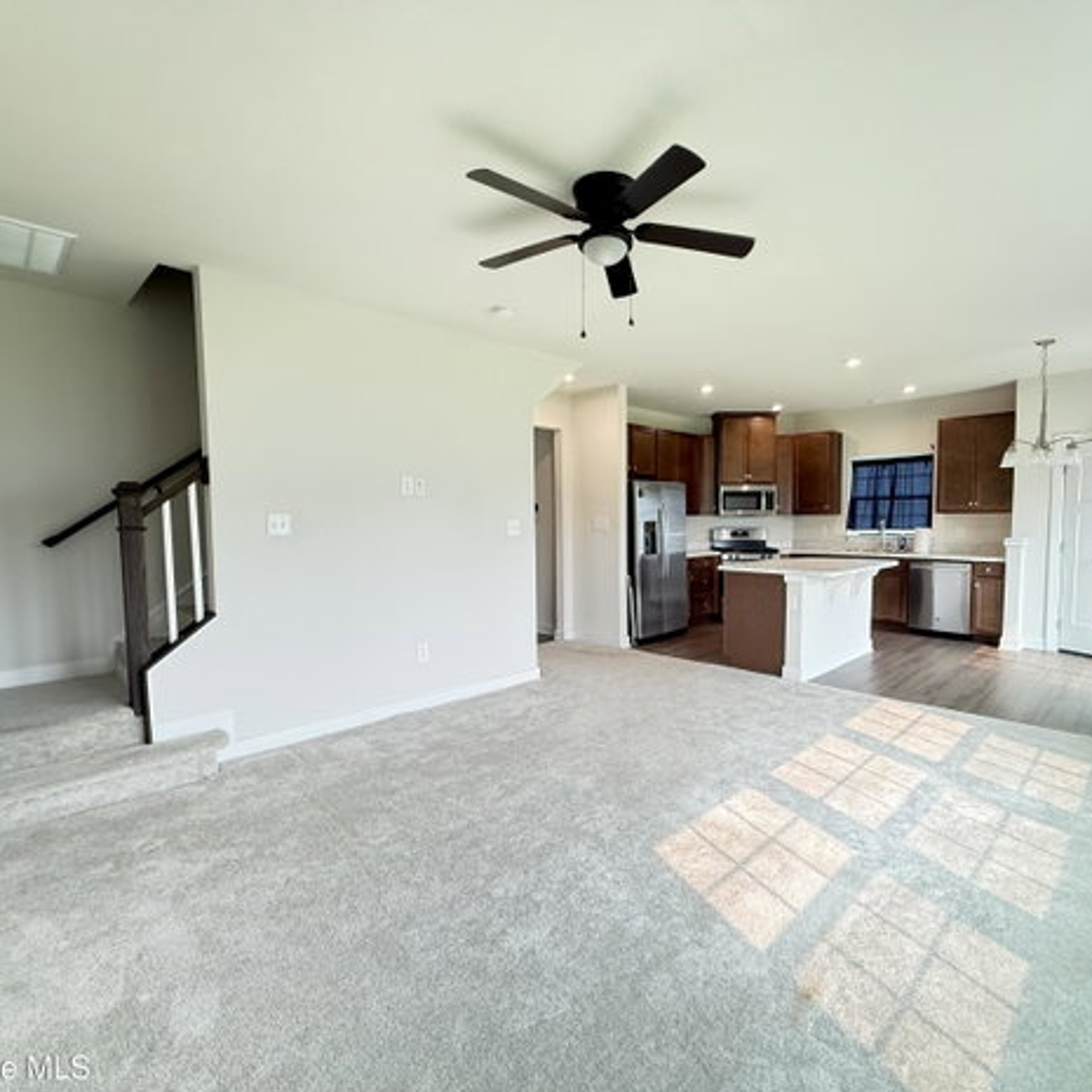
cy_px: 557
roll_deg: +0.6
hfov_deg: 83.7
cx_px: 600
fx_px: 607
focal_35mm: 17
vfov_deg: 84.0
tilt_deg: -2.7
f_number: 2.2
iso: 500
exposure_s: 1/120
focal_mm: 2.22
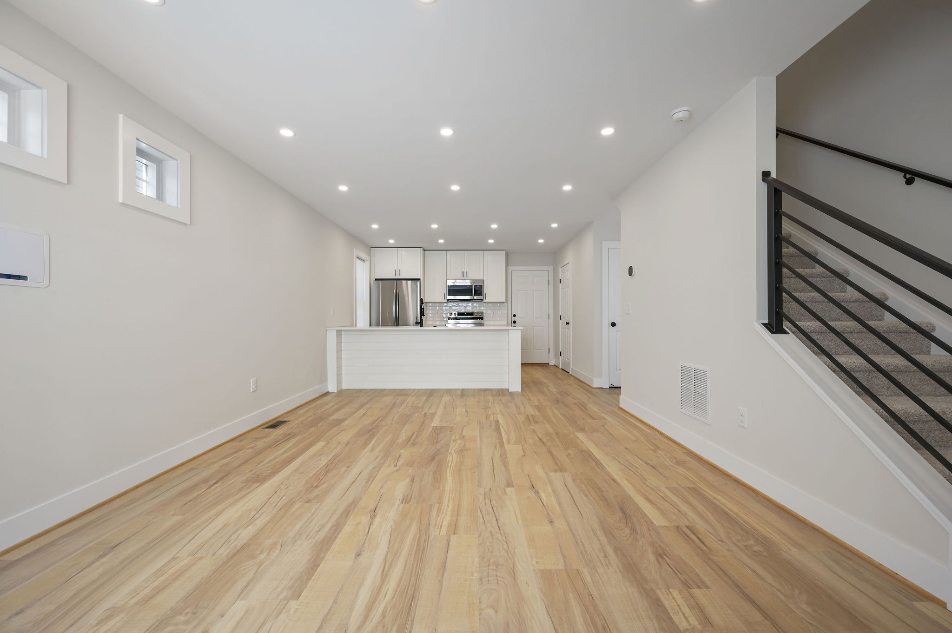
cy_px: 316
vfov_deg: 81.1
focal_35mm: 14
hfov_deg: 104.3
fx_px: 370
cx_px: 476
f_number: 8
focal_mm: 14
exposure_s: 1/4
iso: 320
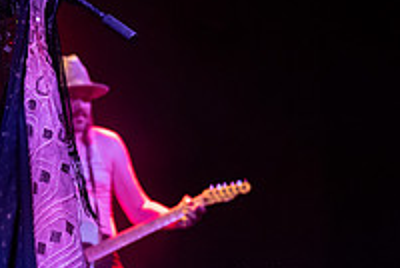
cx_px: -130
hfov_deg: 12.3
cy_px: -43
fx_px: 1803
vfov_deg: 8.4
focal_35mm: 162
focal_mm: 56
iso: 2500
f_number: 3.5
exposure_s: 1/500
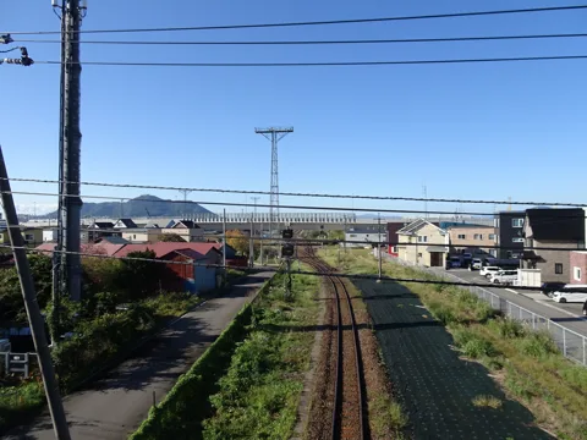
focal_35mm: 24
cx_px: 294
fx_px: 407
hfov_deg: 71.6
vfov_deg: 56.8
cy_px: 220
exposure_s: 1/640
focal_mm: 4.1
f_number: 3.5
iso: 80
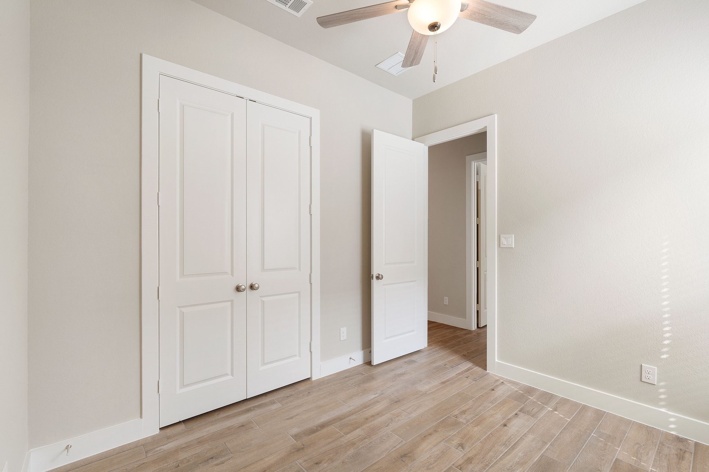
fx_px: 325
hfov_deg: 95.0
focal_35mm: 16
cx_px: 354
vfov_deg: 72.0
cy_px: 236
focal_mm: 16.5
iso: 320
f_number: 9
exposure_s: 1/5
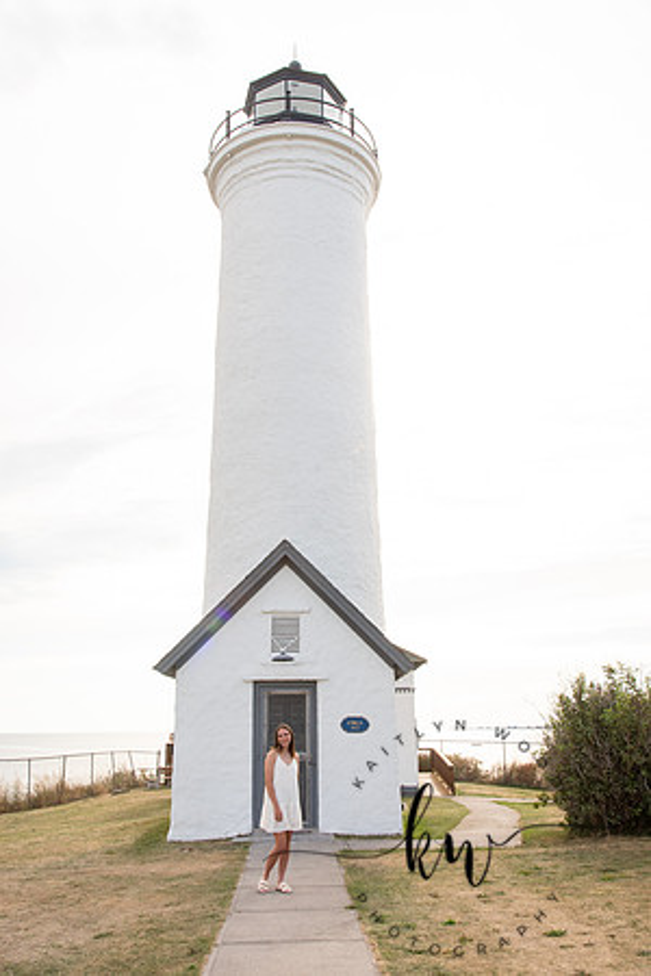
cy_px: 488
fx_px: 841
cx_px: 326
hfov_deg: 42.3
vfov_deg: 60.3
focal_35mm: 31
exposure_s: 1/250
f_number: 10
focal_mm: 31
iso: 400
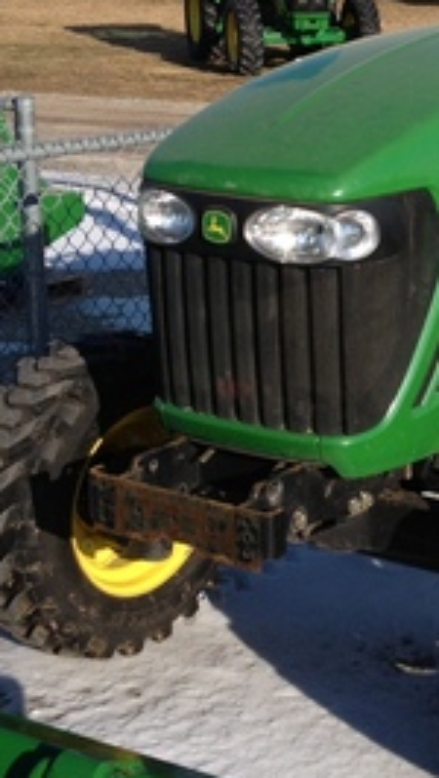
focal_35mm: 78
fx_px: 1611
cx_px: 503
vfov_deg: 27.0
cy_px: 266
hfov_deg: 15.1
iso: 50
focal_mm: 4.28
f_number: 2.4
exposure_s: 1/1623
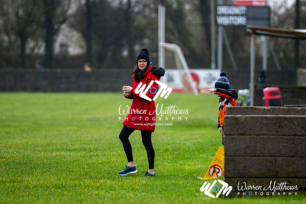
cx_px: 153
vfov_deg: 3.1
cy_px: 102
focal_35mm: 450
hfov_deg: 4.6
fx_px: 3823
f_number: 2.8
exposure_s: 1/1600
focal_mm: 300
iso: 450
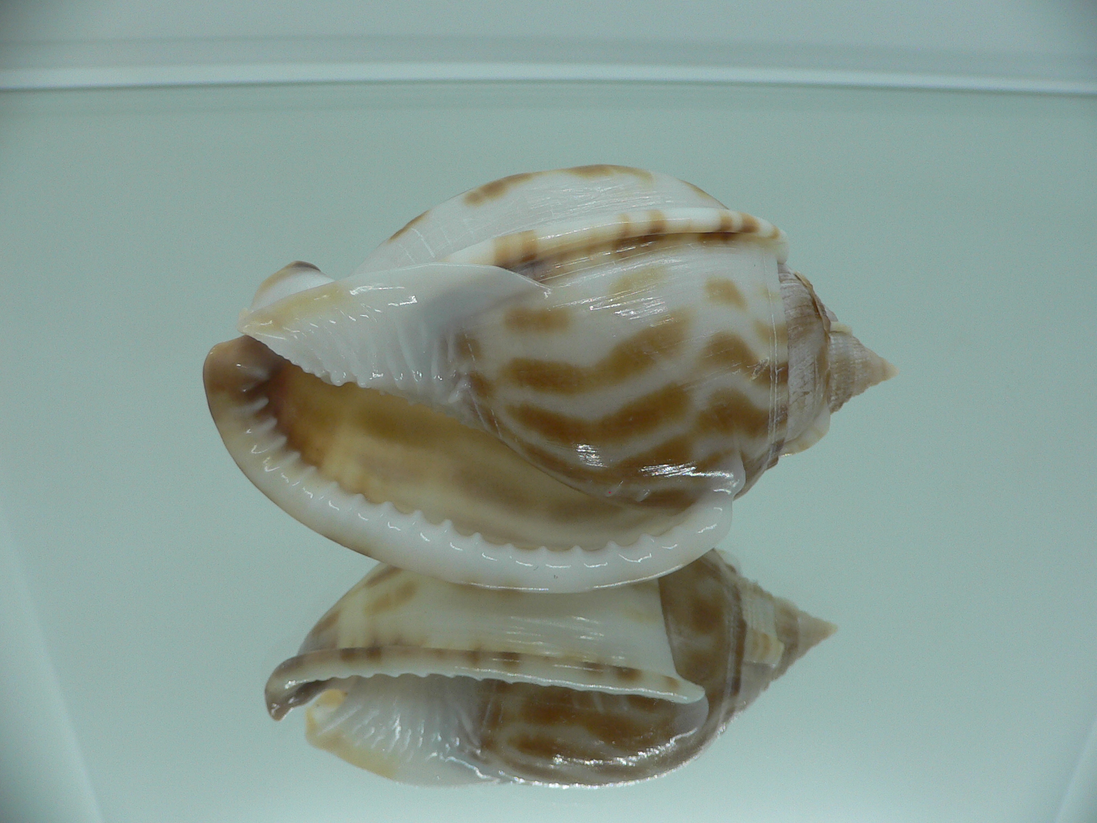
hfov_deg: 52.6
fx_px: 1109
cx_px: 548
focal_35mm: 35
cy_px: 412
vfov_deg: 40.7
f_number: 2.8
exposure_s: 1/60
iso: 80
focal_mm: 4.6
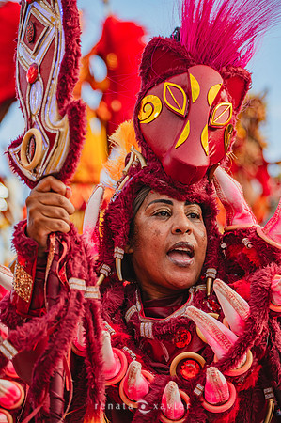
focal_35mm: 125
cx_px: 140
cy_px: 212
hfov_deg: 10.9
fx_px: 1467
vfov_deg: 16.4
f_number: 5.6
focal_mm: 125
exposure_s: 1/1600
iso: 640
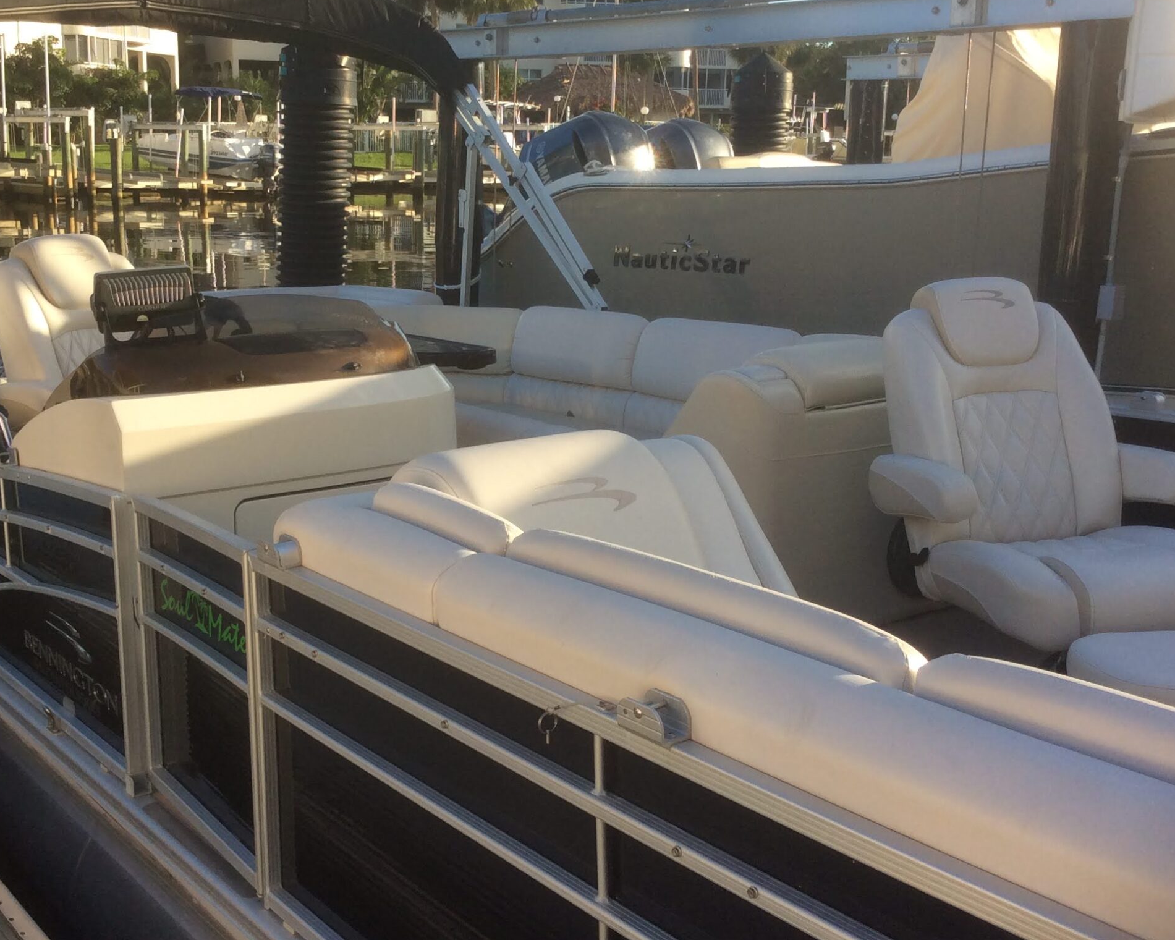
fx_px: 1461
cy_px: 434
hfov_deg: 43.6
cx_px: 467
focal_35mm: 42
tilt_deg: -7.9
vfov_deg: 35.7
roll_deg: +2.0
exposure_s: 1/484
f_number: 2.4
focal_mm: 3.3
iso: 32
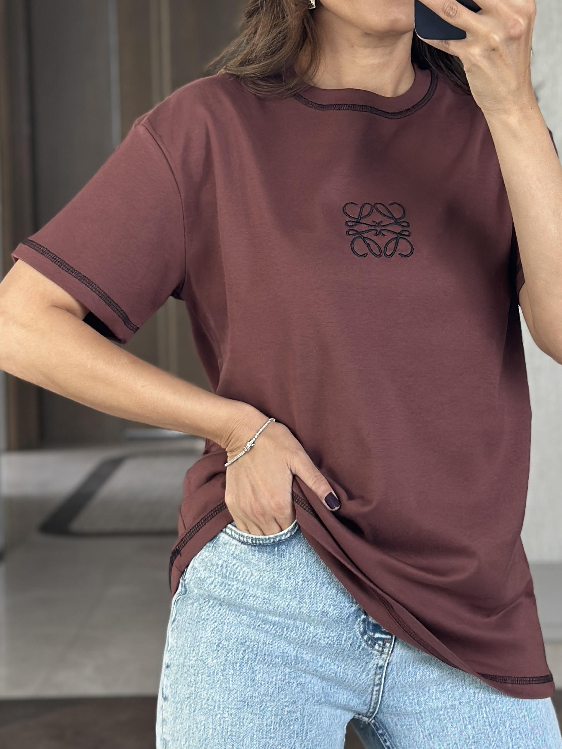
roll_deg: +2.2
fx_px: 2013
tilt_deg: -16.8
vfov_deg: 21.0
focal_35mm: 93
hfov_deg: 15.9
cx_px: 365
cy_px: 270
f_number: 1.78
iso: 125
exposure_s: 1/85
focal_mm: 6.86
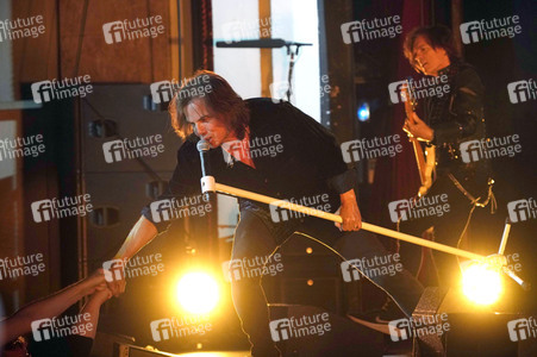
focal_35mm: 122
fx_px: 1818
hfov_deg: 16.8
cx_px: 268
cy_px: 178
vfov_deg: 11.2
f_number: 5.6
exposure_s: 1/320
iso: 1600
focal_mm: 122
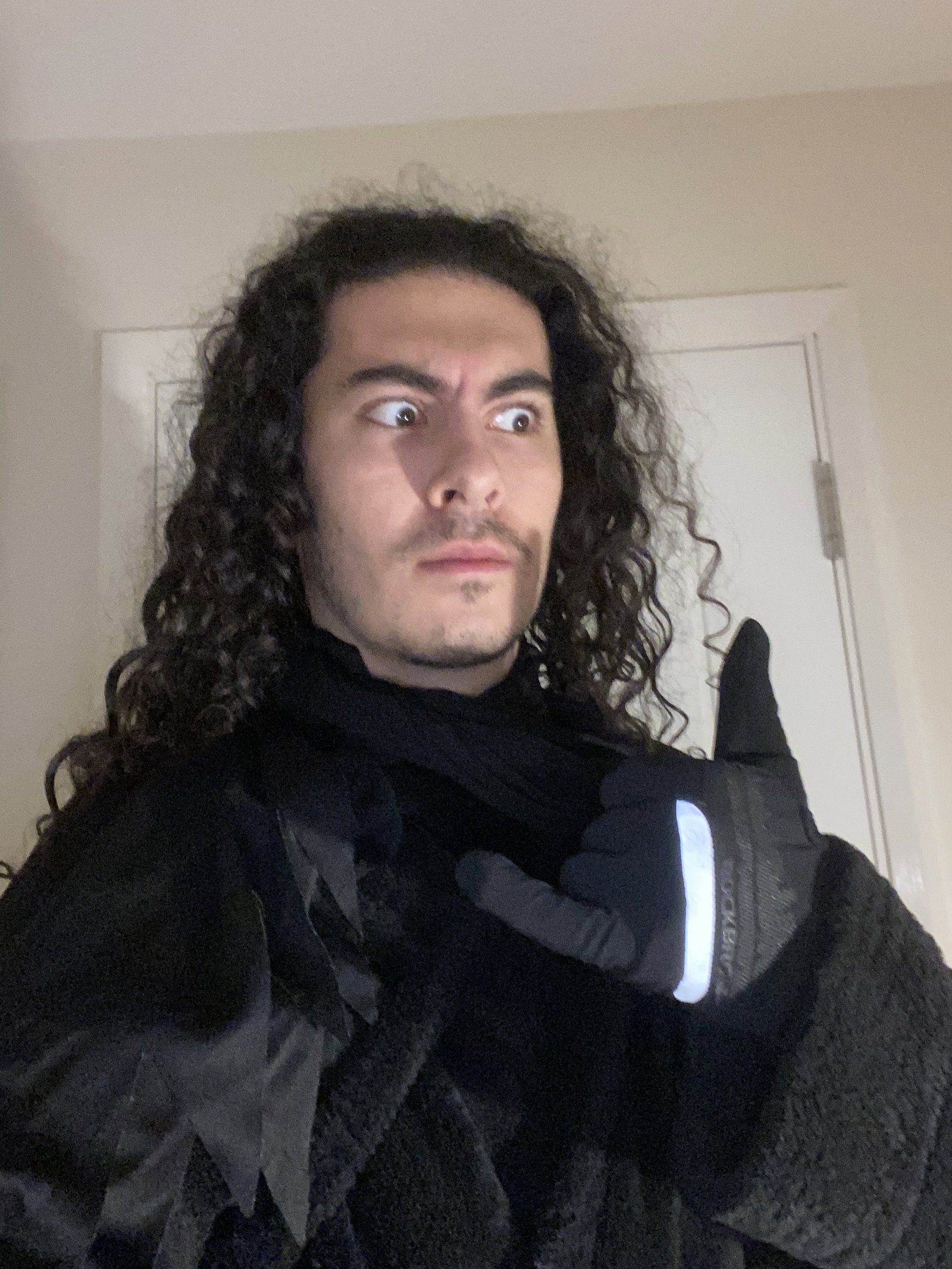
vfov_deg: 60.0
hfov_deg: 46.8
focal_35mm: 30
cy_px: 634
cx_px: 476
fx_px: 1100
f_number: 2.2
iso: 500
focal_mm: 2.71
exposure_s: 1/27
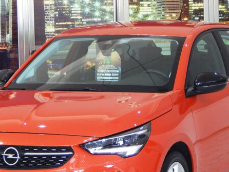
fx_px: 1185
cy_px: 118
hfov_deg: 11.0
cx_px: 106
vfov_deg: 8.3
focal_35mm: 179
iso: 250
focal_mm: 18.7
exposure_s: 1/30
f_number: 4.5
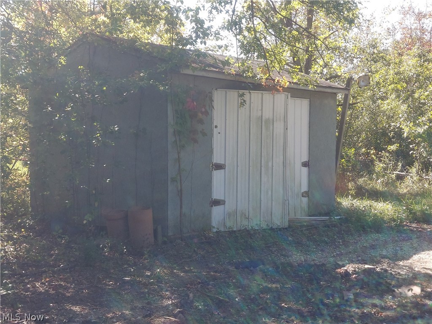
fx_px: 312
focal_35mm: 25
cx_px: 216
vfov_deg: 54.9
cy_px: 162
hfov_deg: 69.4
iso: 50
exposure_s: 1/322
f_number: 2
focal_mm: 4.6
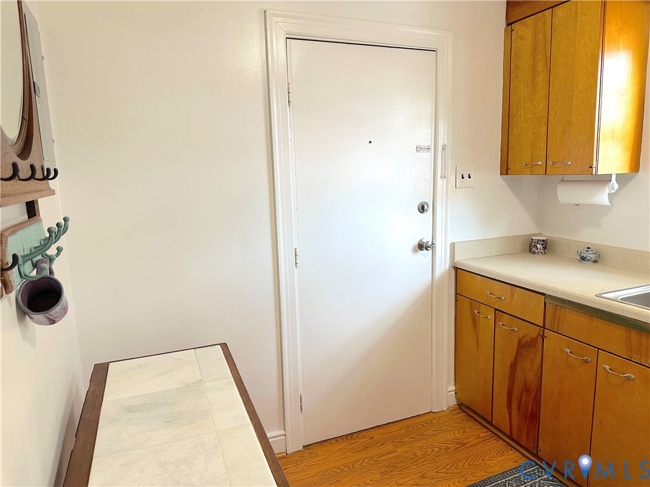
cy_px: 244
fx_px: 451
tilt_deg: -9.9
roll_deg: +1.9
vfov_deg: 56.8
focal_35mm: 24
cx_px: 325
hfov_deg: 71.6
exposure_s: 1/60
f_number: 1.78
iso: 160
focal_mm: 6.86
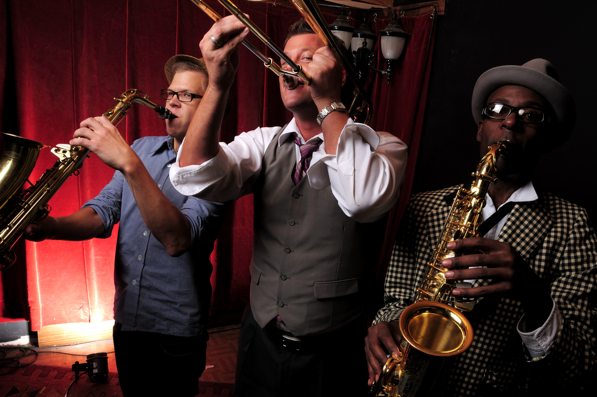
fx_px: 447
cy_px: 198
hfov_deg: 67.4
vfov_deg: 47.8
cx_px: 298
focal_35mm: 27
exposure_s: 1/125
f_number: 11
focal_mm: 18
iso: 200
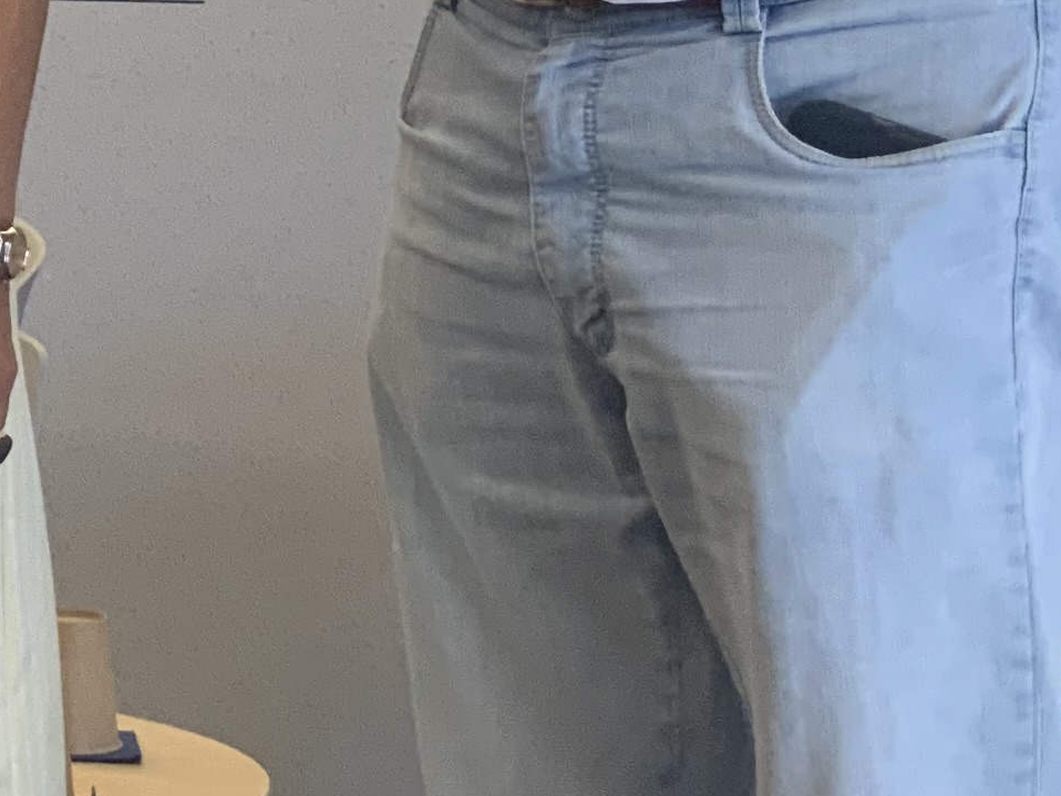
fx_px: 3740
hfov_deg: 15.2
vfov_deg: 11.8
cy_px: -206
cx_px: -437
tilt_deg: +1.6
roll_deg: -0.1
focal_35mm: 122
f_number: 1.8
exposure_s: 1/100
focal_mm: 3
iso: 50
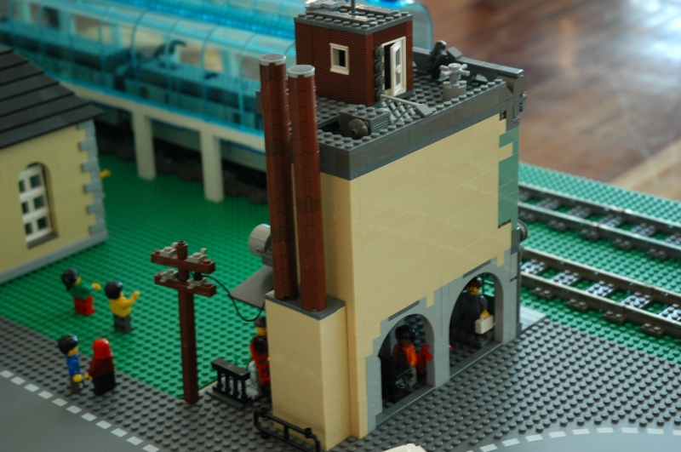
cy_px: 226
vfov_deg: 18.1
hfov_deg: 27.0
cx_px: 340
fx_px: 1417
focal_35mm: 75
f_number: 4.5
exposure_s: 1/13
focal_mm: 50
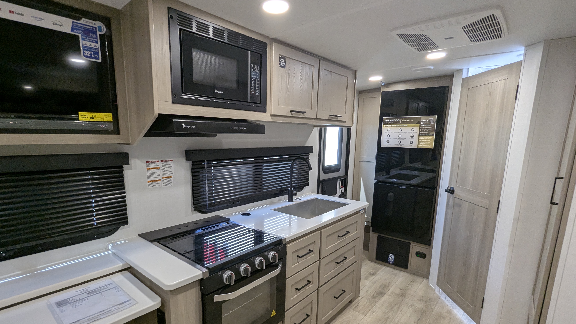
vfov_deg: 60.7
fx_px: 275
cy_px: 187
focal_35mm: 18
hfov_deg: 92.6
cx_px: 280
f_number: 2.2
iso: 209
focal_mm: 2.35
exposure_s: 1/124
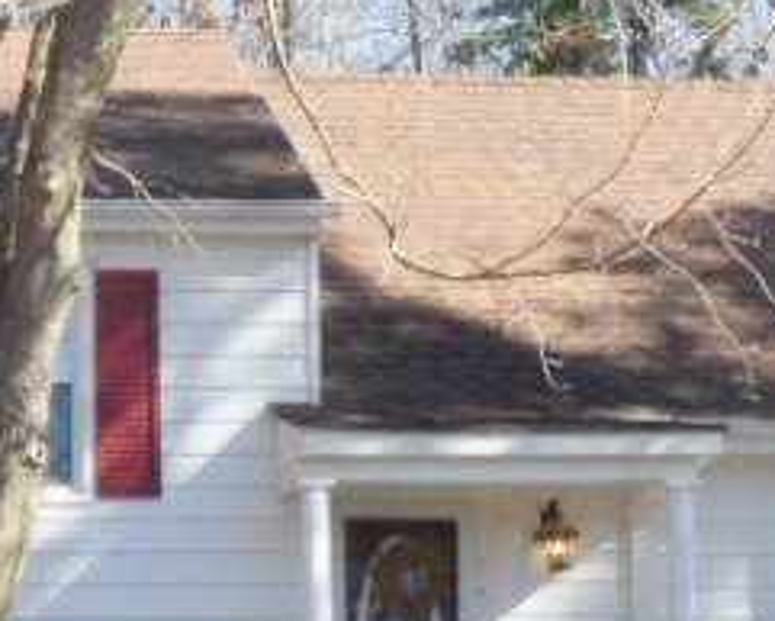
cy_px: 557
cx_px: 408
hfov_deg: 11.6
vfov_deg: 9.3
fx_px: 3809
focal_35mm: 166
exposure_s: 1/180
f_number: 5.2
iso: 80
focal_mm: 6.5
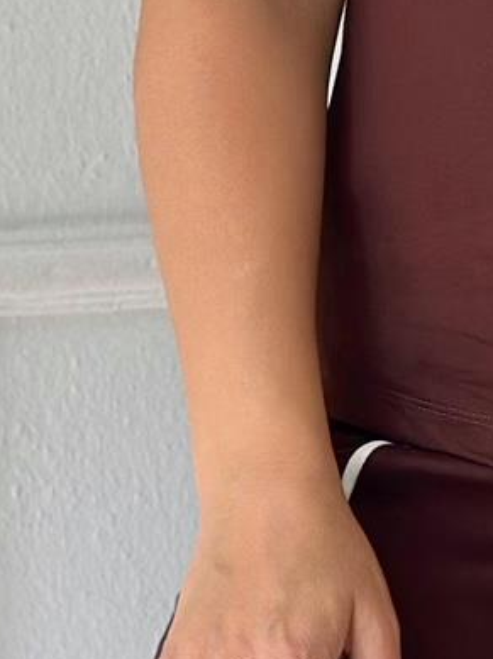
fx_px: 4736
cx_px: 479
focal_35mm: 249
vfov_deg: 7.9
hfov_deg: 5.9
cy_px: -8
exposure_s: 1/471
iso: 80
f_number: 1.78
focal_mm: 6.86
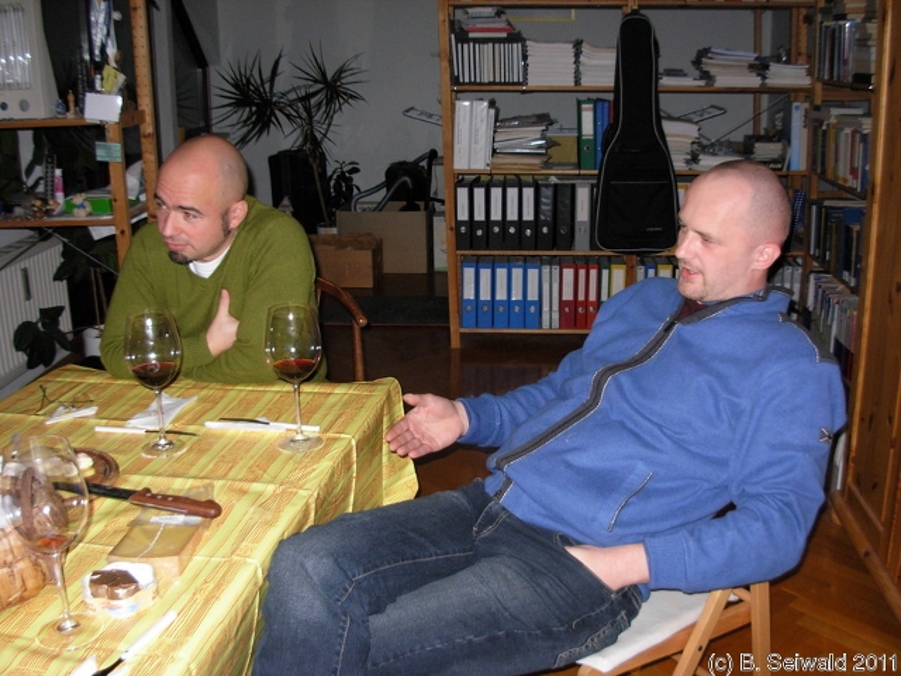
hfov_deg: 49.0
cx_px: 450
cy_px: 338
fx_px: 989
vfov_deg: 37.7
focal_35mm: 38
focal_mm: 6.3
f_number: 2.9
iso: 178
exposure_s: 1/71.8
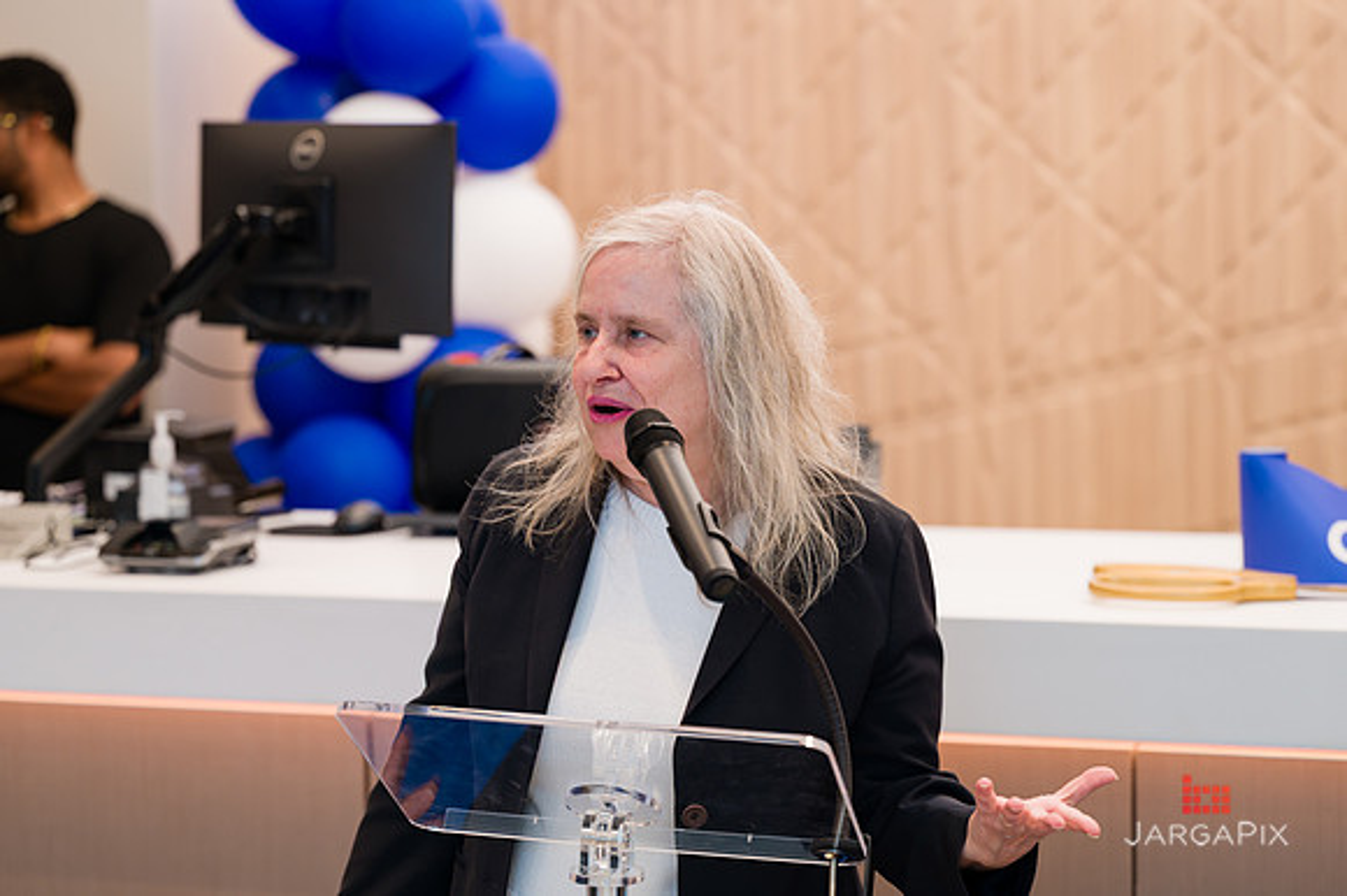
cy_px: 448
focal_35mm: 94
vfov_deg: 14.5
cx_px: 674
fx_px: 3514
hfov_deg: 21.7
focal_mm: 88
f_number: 3.2
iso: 400
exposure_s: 1/200
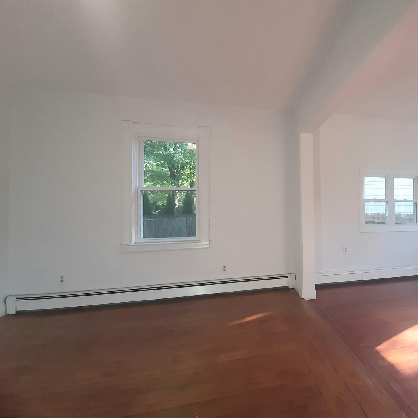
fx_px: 219
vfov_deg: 87.4
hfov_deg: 83.6
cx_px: 287
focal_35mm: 16
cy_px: 210
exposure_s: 1/120
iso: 64
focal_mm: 1.42
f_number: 2.2
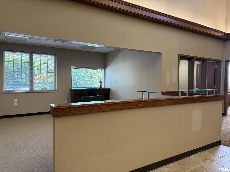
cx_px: 115
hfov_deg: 71.6
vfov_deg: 56.8
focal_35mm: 24
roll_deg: -0.8
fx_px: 159
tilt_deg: -1.2
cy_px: 86
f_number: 1.78
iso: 200
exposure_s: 1/151
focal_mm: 6.76
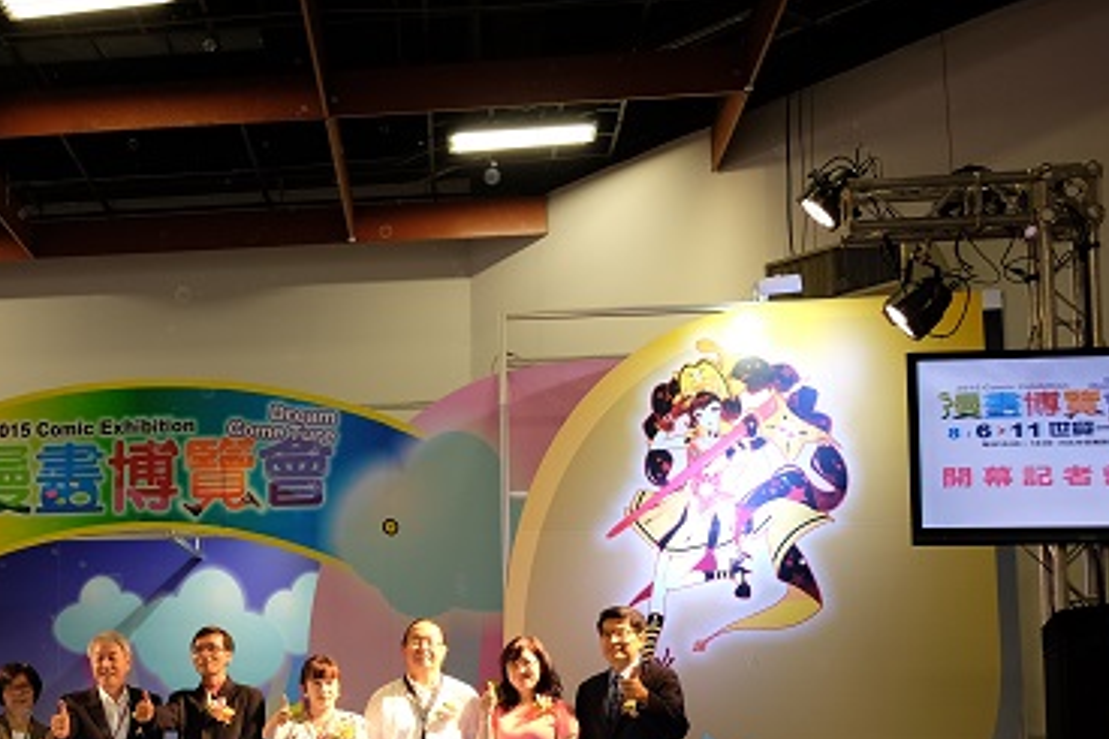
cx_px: 151
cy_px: 638
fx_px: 1632
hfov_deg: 35.7
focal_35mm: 53
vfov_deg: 24.9
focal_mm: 20.1
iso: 400
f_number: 3.6
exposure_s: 1/60
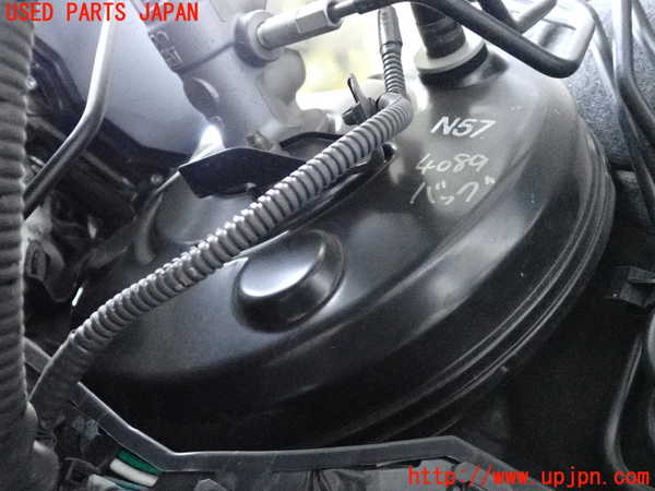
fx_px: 568
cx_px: 328
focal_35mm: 30
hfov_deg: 60.0
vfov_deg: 46.8
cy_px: 246
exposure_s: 1/125
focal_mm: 5.4
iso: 5000
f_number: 2.3
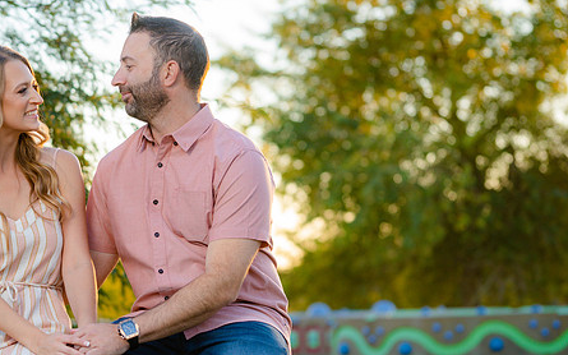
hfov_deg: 13.9
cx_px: 204
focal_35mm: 150
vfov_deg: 8.7
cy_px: 215
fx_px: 2322
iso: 500
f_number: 4
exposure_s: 1/250
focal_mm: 113
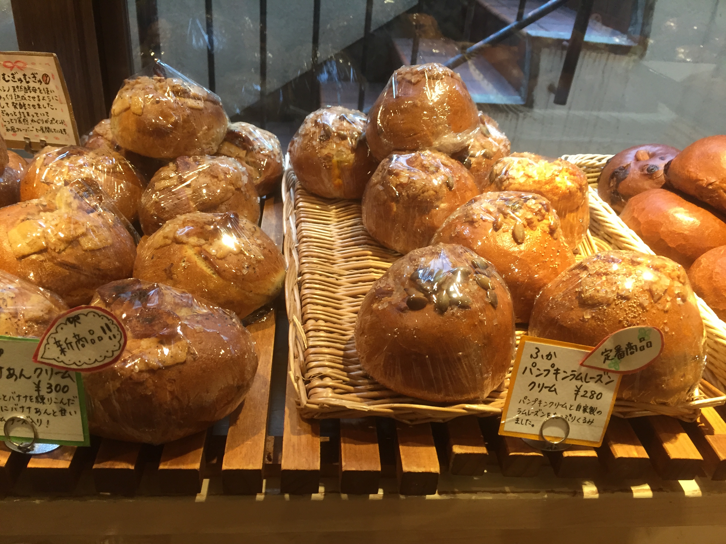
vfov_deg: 48.2
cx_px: 363
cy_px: 272
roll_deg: -7.7
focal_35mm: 29
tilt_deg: -32.7
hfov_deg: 61.7
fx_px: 608
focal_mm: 4.15
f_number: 2.2
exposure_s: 1/30
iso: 50
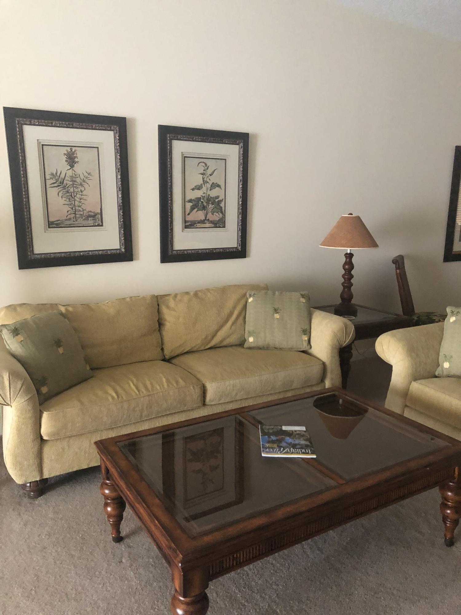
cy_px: 308
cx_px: 230
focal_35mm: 28
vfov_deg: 63.4
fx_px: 497
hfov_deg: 49.7
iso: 100
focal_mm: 3.99
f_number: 1.8
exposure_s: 1/5
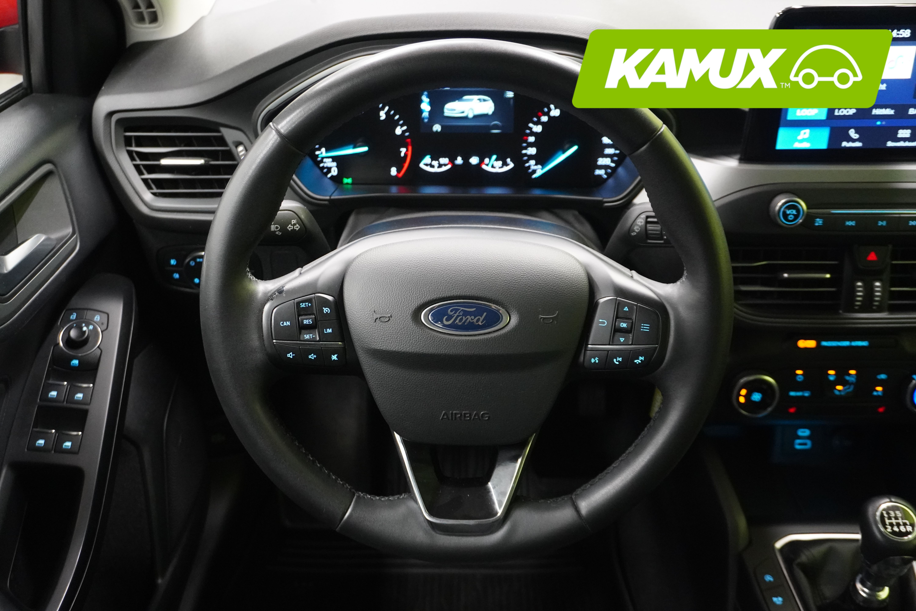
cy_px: 306
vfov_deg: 36.9
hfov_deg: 53.1
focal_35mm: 36
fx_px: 916
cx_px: 458
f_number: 4.5
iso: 4000
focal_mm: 24
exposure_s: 1/40
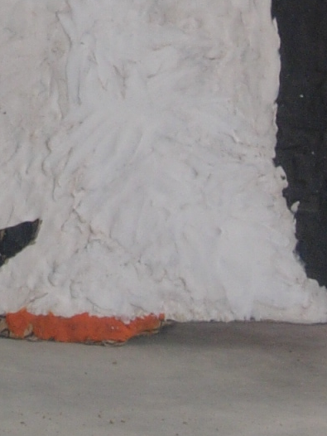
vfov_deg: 6.1
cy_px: -271
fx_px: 4015
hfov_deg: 4.6
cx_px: -164
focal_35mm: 319
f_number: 4
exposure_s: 1/287
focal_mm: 17
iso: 79
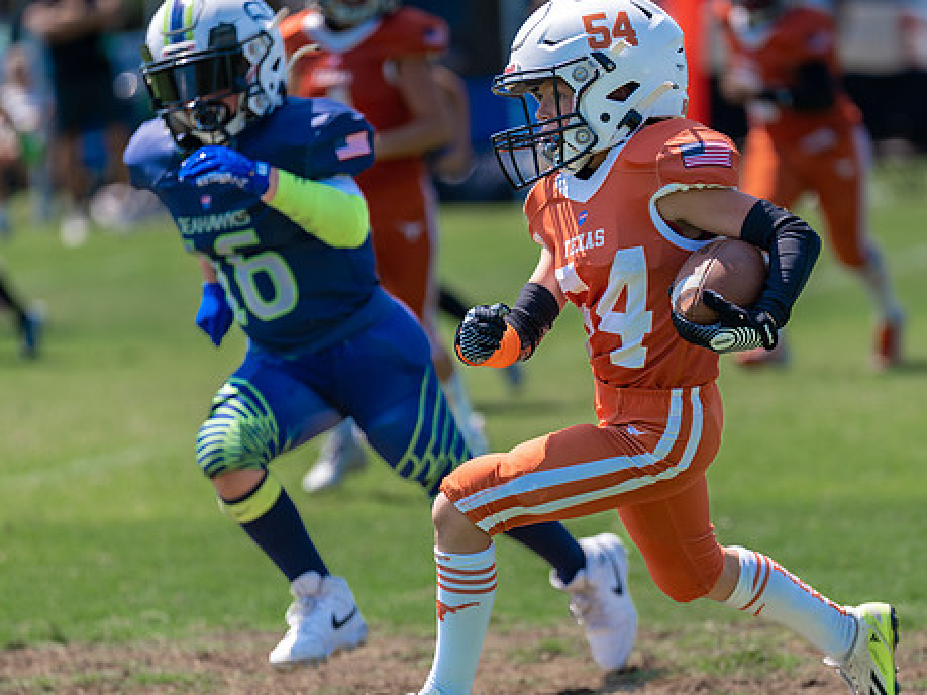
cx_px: 524
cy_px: 482
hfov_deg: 6.0
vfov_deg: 4.5
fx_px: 8835
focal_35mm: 330
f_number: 2.8
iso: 100
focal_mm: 200
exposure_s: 1/1250
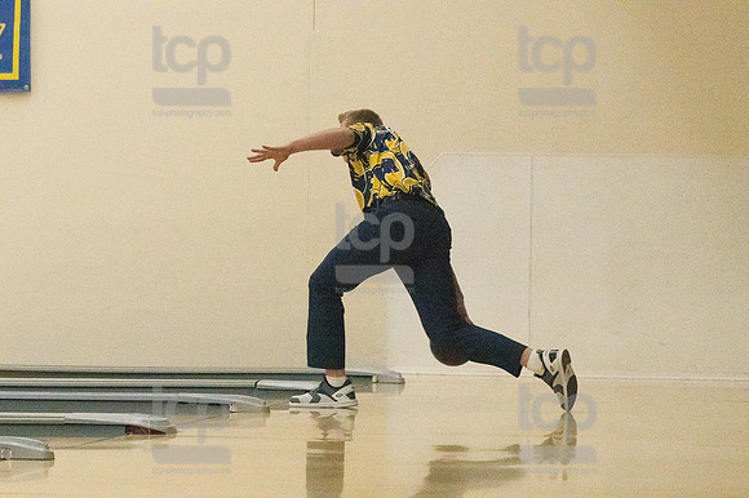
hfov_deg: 12.5
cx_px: 374
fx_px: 3431
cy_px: 249
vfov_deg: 8.3
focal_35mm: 165
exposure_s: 1/1250
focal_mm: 110
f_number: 4.5
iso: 10000
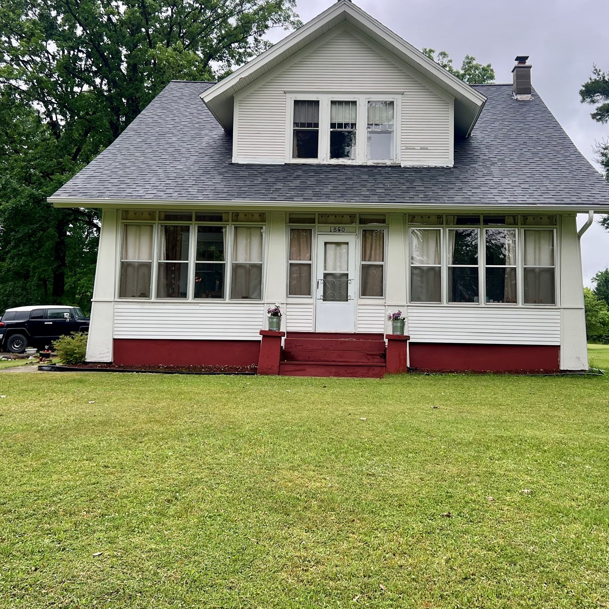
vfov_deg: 45.9
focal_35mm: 36
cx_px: 334
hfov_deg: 46.0
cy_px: 260
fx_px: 717
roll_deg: -1.1
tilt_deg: +6.3
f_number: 1.5
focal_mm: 5.7
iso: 50
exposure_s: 1/495
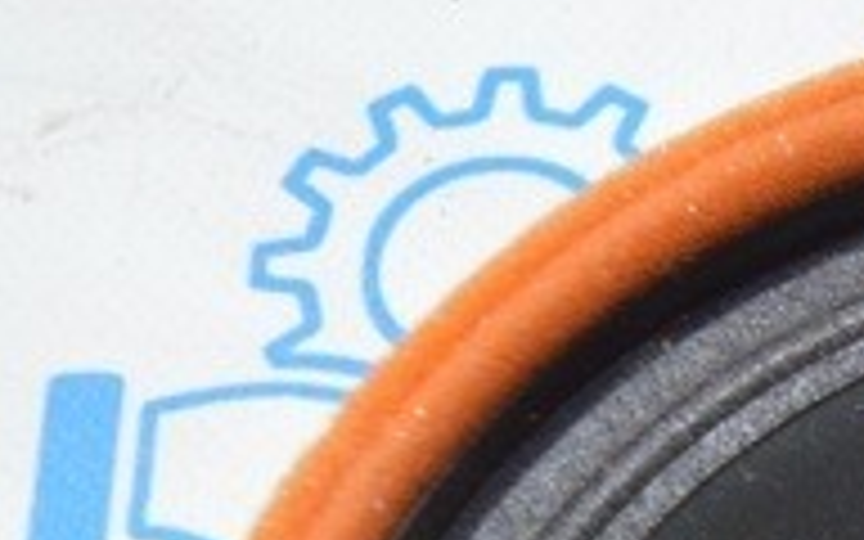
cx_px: 1148
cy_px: 1091
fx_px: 3838
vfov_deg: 7.7
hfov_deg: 12.4
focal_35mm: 163
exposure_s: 1/40
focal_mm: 20
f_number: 3.5
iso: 400
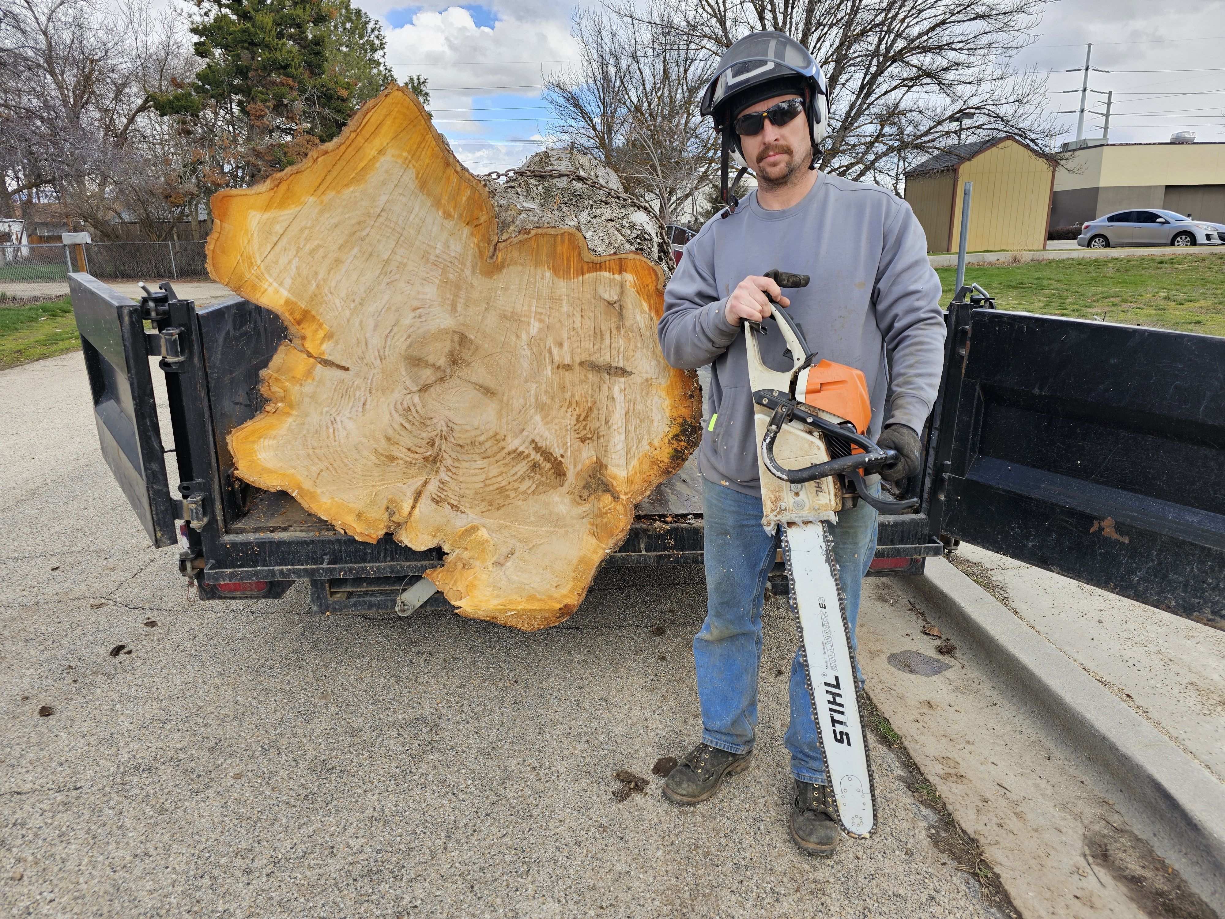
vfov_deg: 58.9
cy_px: 460
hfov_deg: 73.9
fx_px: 814
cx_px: 612
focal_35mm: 23
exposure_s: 1/161
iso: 10
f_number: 1.7
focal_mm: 6.3
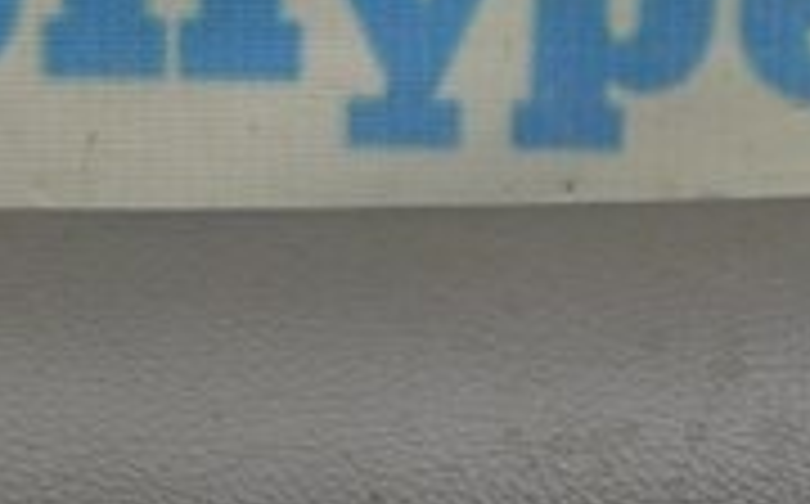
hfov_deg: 8.9
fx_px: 5179
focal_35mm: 235
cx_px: 567
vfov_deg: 5.4
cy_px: 1199
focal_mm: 27
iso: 400
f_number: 5.6
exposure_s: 1/20
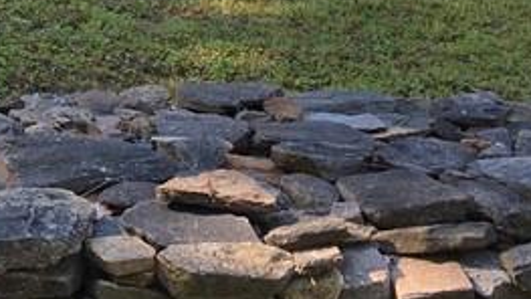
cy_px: -291
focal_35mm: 123
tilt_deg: +1.6
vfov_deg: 9.3
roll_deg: +2.7
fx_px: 1732
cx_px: -155
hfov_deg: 16.5
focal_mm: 4.15
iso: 25
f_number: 2.2
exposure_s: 1/331
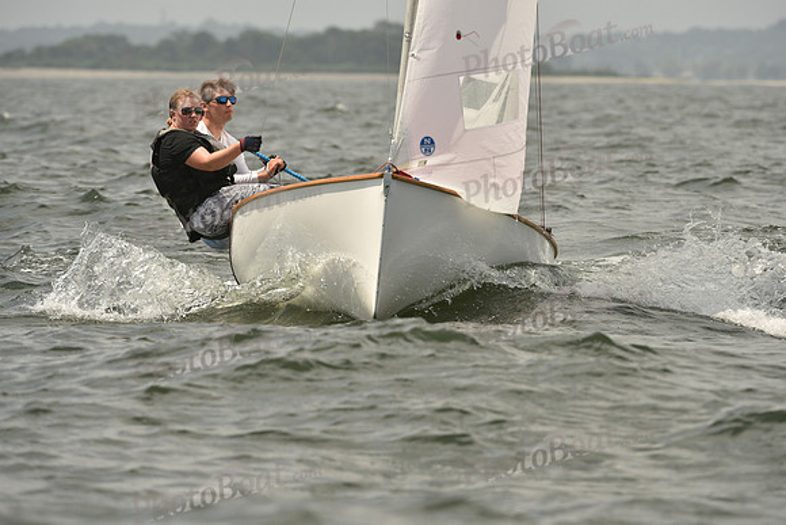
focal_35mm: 400
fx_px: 8735
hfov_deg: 5.2
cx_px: 393
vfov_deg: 3.4
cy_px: 262
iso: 320
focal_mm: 400
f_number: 8
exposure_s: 1/1250
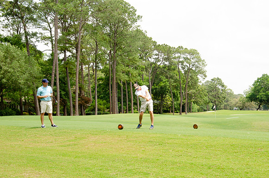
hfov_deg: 27.0
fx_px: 559
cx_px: 134
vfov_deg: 18.1
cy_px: 89
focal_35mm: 75
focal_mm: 50
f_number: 13
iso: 400
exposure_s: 1/160
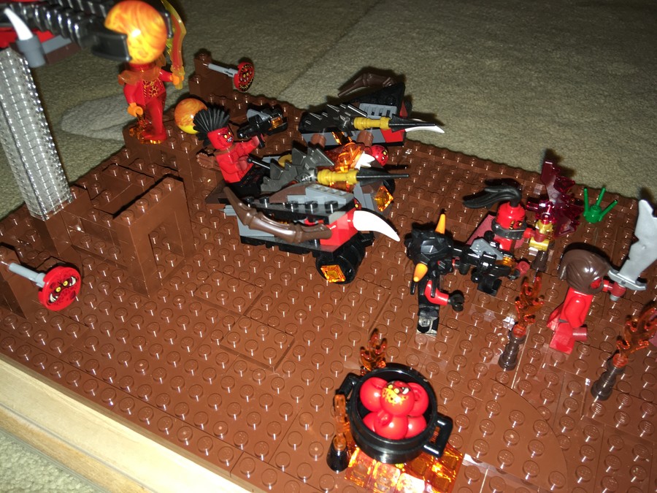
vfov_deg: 48.2
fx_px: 550
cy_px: 246
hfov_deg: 61.7
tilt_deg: -43.5
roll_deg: -0.6
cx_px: 328
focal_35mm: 29
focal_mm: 4.15
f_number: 2.2
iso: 25
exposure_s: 1/20
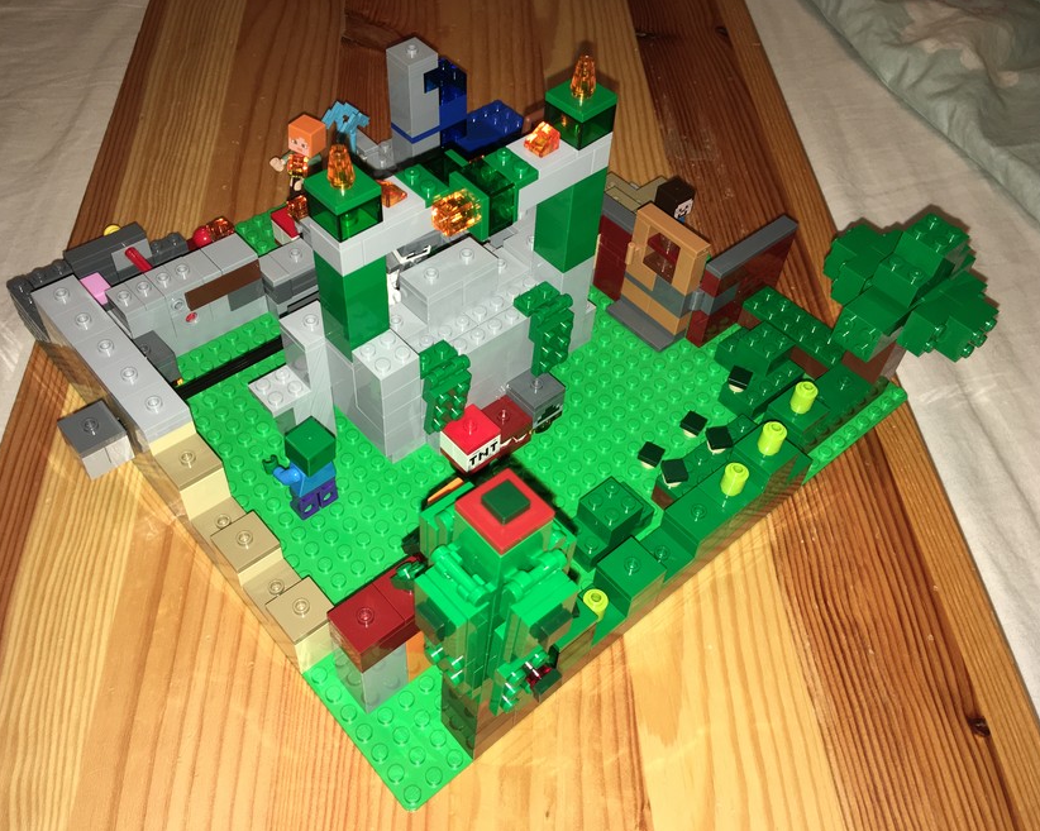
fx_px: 954
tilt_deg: -49.7
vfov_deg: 47.1
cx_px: 505
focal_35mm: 31
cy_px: 414
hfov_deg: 57.2
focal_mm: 4.15
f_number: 2.2
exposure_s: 1/33
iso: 40
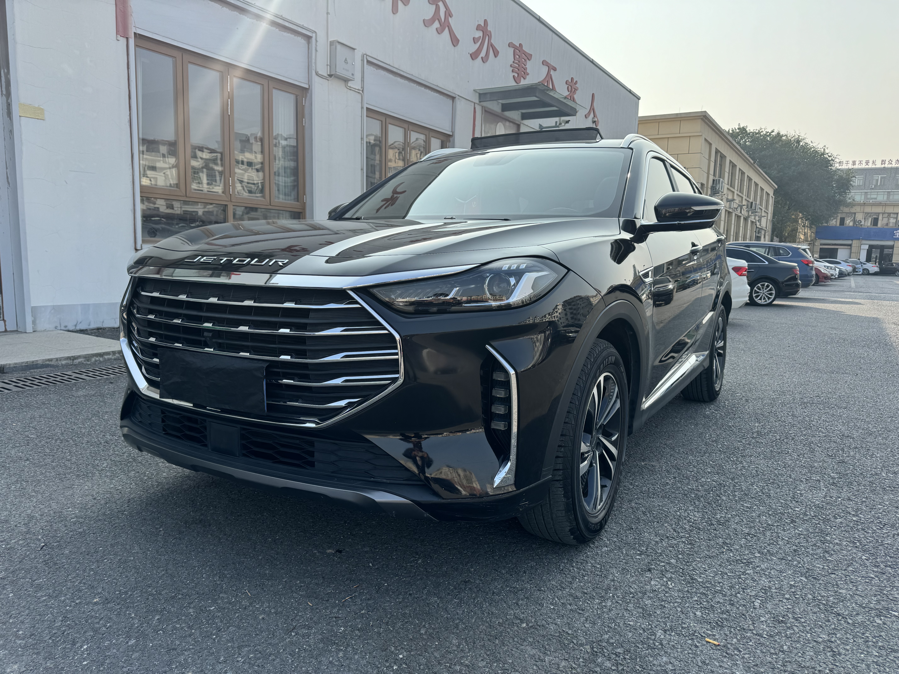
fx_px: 623
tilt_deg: -7.1
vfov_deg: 56.8
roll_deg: -0.8
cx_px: 450
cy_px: 337
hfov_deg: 71.6
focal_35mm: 24
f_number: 1.78
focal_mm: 6.76
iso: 80
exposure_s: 1/1721
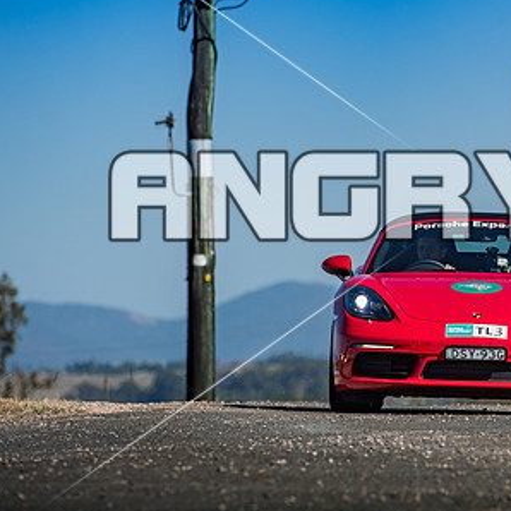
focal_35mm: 496
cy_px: 196
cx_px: 480
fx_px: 8284
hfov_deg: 3.5
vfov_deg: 3.5
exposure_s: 1/2500
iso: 100
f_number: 4.5
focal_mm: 200
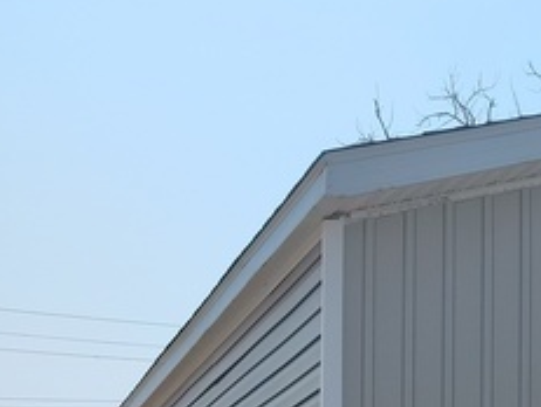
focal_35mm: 83
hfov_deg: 23.0
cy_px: 557
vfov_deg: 16.6
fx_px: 1299
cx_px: 466
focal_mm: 5.56
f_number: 1.8
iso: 100
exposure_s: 1/1909
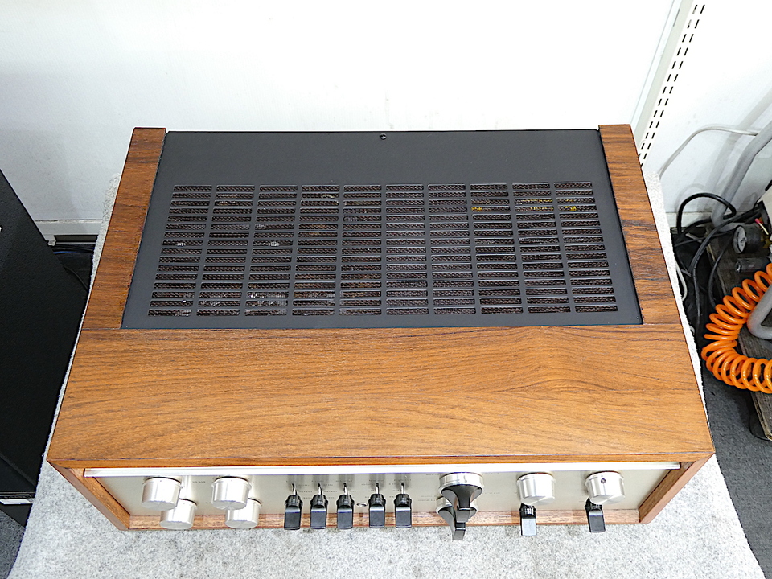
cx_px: 386
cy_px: 290
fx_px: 736
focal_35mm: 33
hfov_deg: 55.4
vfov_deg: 42.9
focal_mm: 5.8
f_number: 3.6
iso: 200
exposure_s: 1/8
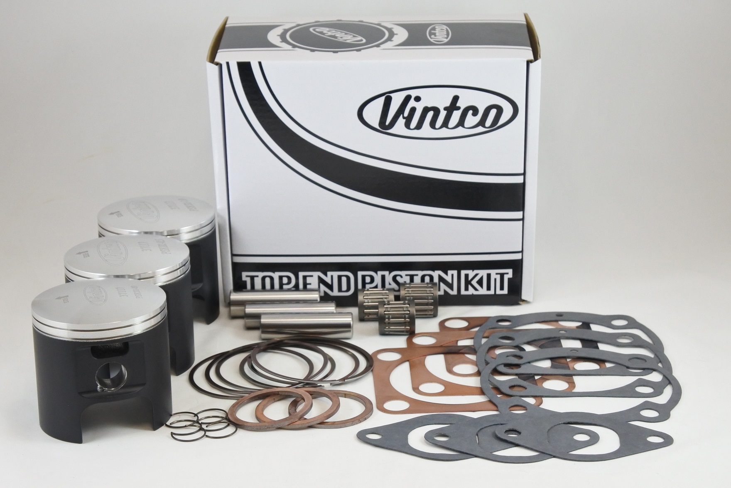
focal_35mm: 65
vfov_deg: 20.9
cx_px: 366
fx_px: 1320
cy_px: 244
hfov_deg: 31.0
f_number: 5.3
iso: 640
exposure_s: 1/125
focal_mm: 24.4
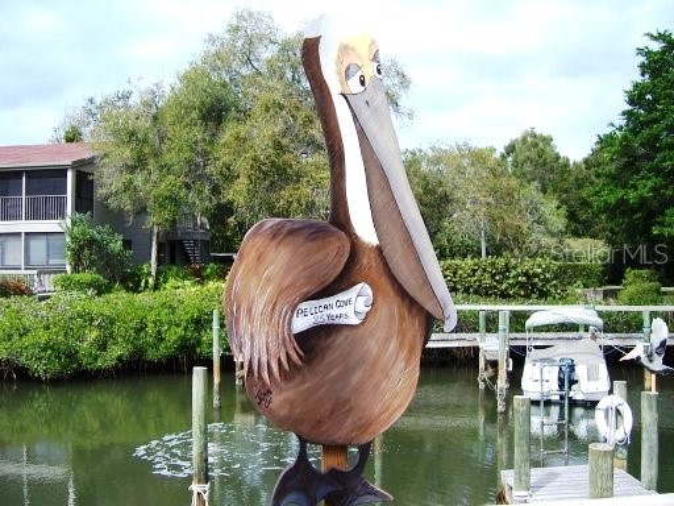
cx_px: 337
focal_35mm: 36
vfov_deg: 39.7
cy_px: 253
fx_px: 701
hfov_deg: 51.4
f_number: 3
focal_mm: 6
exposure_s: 1/750
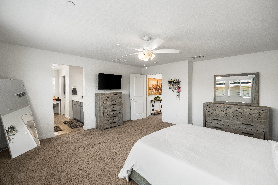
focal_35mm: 16
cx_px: 139
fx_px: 124
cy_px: 92
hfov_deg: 96.7
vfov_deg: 73.7
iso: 250
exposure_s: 1/13
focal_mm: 16
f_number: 4
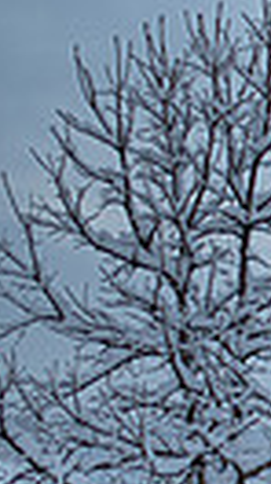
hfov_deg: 4.8
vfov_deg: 9.4
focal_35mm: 230
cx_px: 1011
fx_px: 2946
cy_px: 258
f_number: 2.2
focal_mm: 50
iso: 80
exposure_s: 1/160
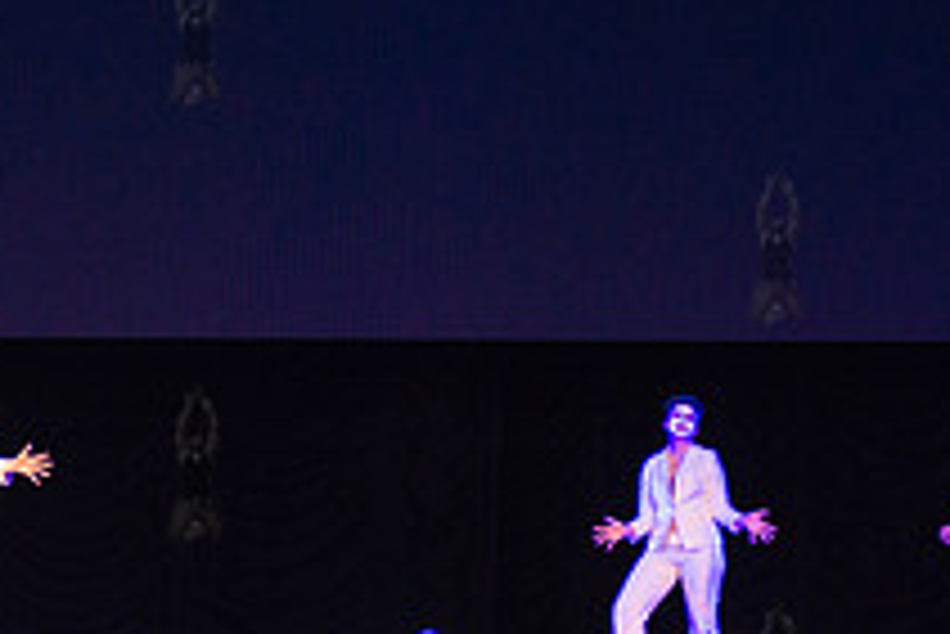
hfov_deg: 8.7
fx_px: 6232
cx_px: 194
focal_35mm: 236
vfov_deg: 5.8
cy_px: 461
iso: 3200
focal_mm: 86
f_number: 2.8
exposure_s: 1/1000
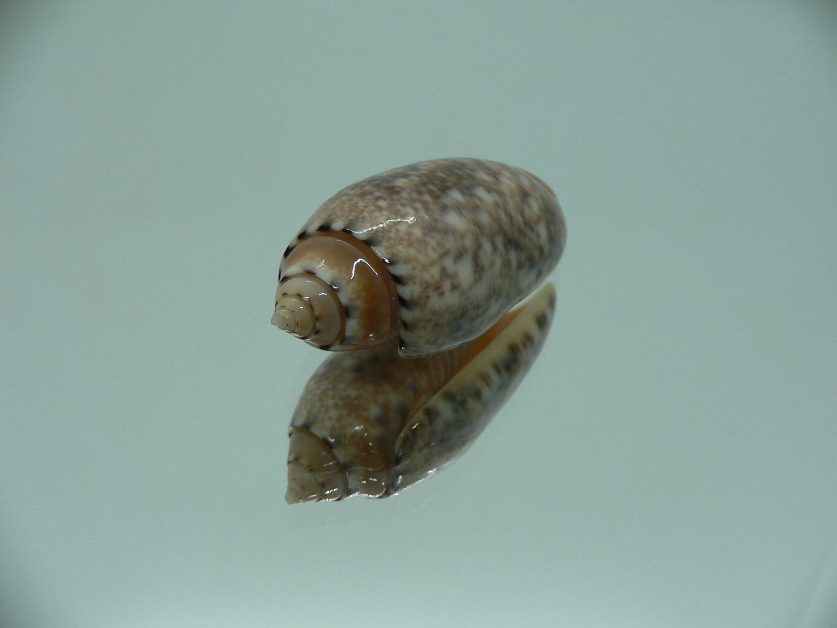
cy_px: 314
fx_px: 846
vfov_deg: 40.7
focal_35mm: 35
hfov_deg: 52.6
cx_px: 418
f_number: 2.8
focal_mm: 4.6
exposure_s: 1/60
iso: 80
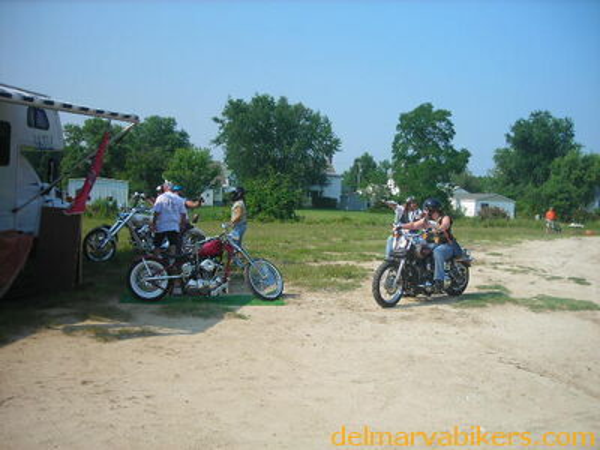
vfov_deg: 37.7
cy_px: 225
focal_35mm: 38
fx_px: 659
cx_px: 300
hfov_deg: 49.0
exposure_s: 1/146
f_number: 6.4
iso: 50
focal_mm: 6.3
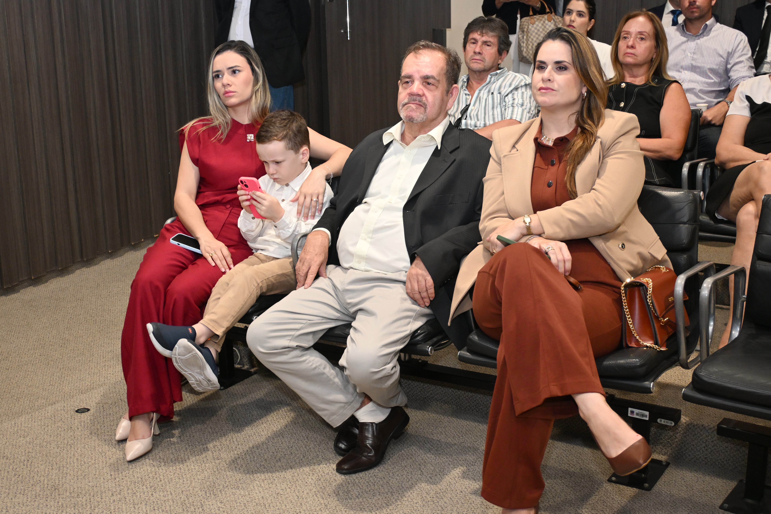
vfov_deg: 31.9
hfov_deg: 46.4
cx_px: 386
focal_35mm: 42
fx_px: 899
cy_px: 257
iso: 1250
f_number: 4.5
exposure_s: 1/100
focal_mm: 28
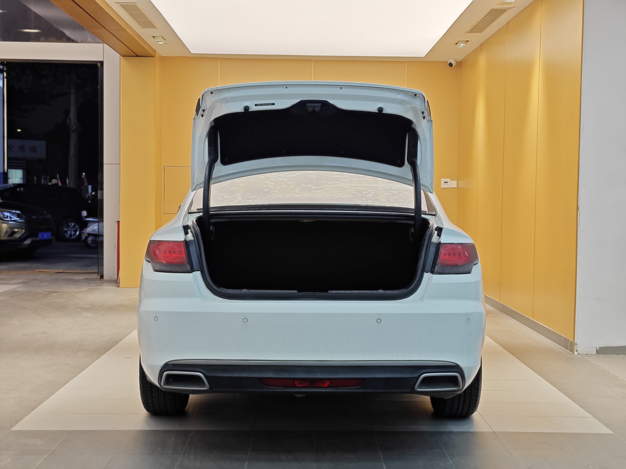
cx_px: 313
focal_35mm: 46
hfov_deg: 41.2
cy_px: 234
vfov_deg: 31.5
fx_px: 832
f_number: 1.9
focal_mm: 8.7
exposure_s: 1/90.5
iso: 100
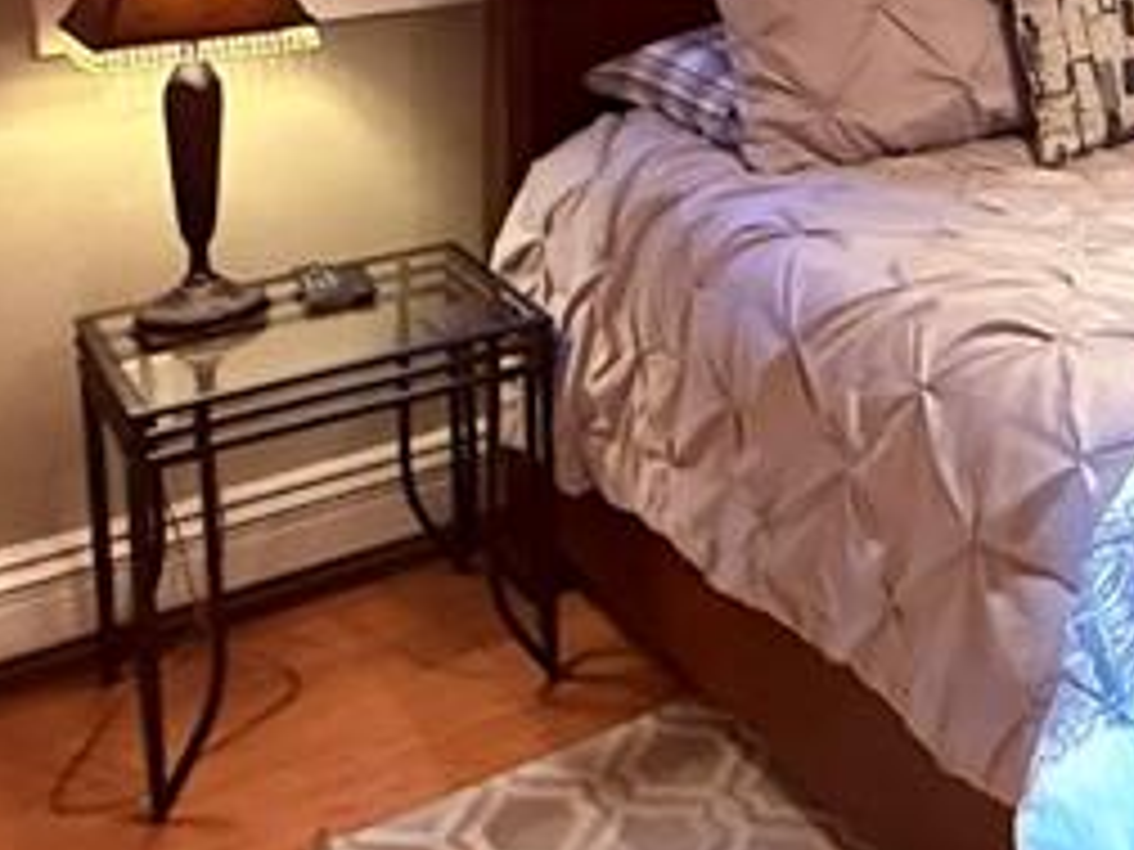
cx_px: 1274
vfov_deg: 23.1
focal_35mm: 57
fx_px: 1867
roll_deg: +0.8
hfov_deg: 30.0
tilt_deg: -3.3
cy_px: -216
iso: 1250
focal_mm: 2.22
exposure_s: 1/60
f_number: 2.2
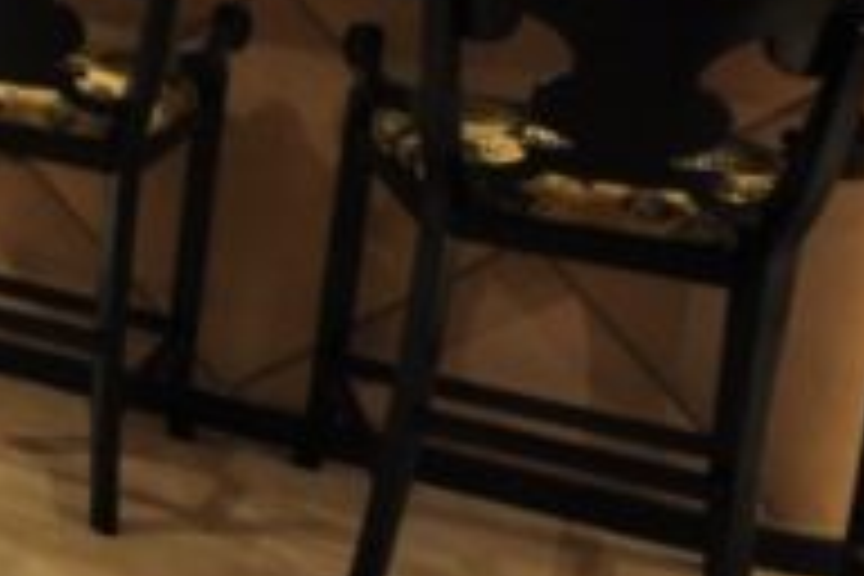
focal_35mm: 66
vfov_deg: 19.2
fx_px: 1584
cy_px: -148
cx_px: -774
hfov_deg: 19.9
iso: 400
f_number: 14
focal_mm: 11
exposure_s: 2
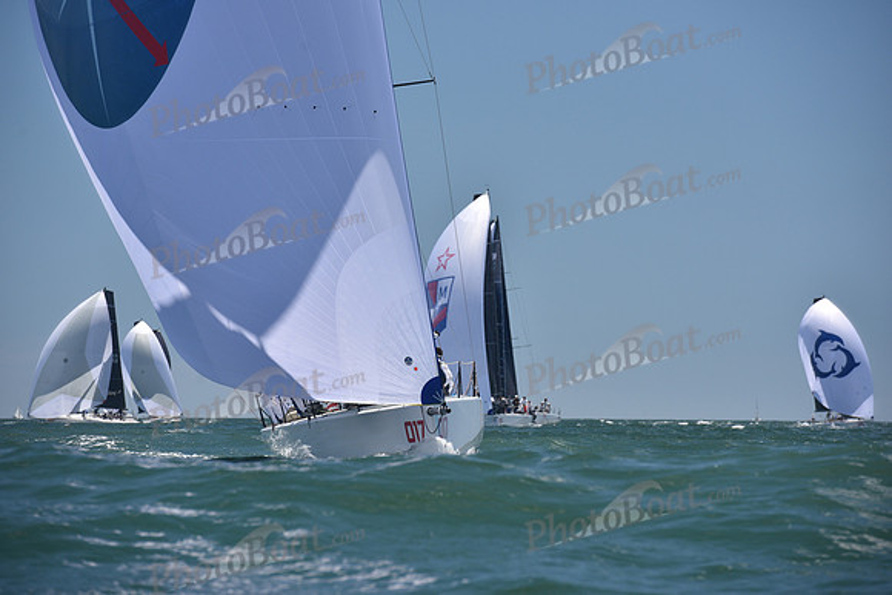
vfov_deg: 6.9
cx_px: 446
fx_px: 4956
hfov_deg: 10.3
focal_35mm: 200
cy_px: 298
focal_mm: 200
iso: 320
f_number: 7.1
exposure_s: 1/800
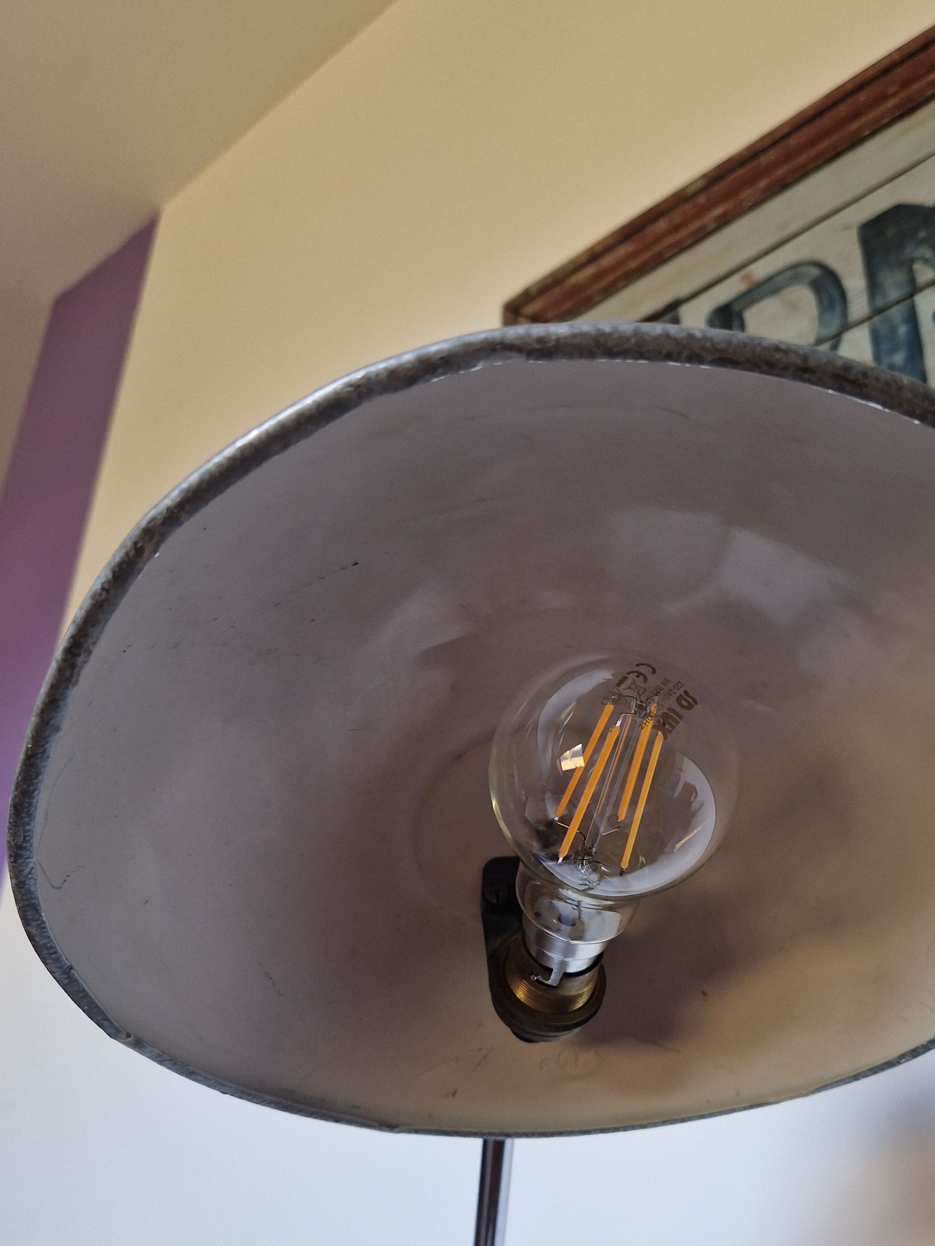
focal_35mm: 33
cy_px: 813
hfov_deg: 42.5
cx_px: 609
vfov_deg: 54.4
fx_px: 1188
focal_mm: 5.4
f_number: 1.8
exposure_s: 1/119
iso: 50
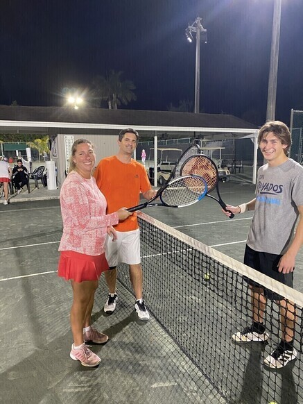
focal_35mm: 26
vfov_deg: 67.3
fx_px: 303
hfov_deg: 53.1
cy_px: 202
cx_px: 152
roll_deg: +0.4
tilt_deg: -8.8
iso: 320
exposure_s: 1/60
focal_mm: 4.25
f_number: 1.8
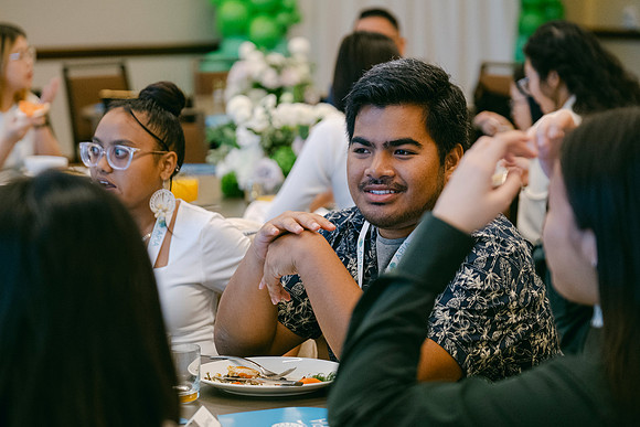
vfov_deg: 12.2
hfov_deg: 18.3
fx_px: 1991
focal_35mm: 112
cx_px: 320
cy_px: 214
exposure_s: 1/125
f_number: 2.8
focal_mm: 74.4
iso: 2500
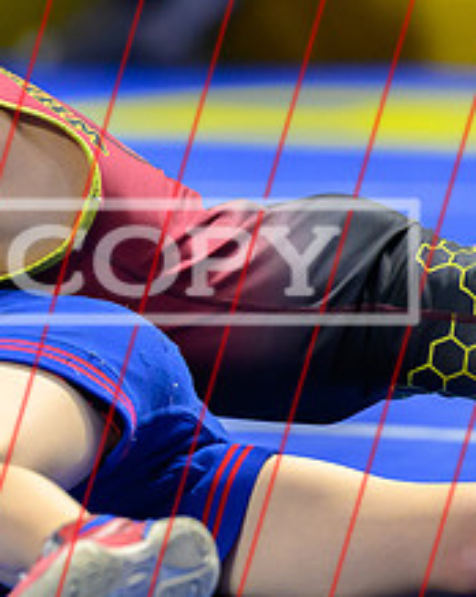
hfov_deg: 2.2
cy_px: 367
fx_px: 12309
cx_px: -218
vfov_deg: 2.8
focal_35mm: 698
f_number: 2.8
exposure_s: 1/800
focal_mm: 200
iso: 4000
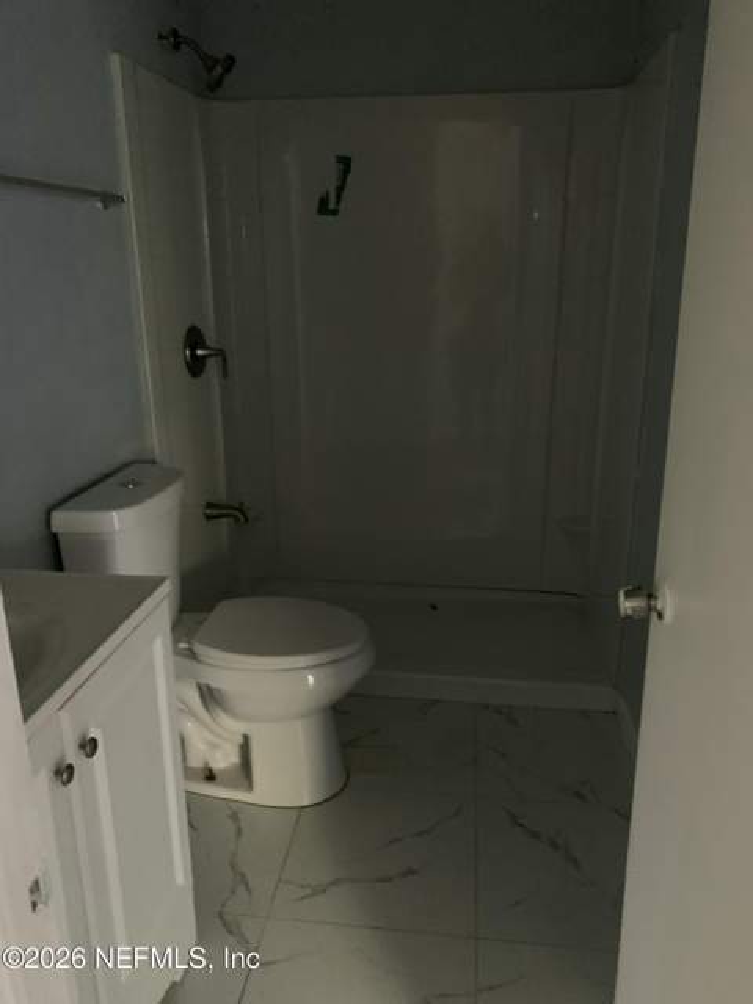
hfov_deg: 53.1
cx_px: 376
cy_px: 502
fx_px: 754
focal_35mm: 26
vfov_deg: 67.3
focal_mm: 4.25
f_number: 1.8
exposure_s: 1/17
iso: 800
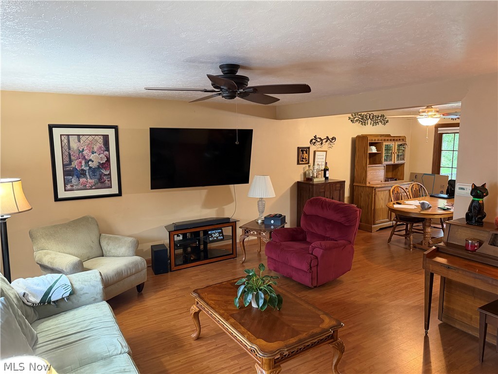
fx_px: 345
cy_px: 187
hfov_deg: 71.6
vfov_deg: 56.8
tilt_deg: -7.5
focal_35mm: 24
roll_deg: +0.2
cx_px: 249
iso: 640
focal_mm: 6.76
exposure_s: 1/60
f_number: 1.78
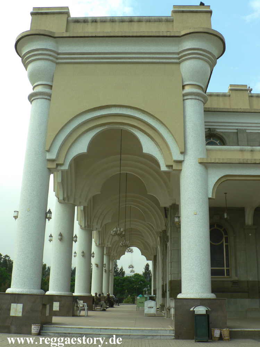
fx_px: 351
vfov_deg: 52.6
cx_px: 130
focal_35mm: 35
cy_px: 174
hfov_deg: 40.7
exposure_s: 1/200
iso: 64
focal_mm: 6
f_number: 4
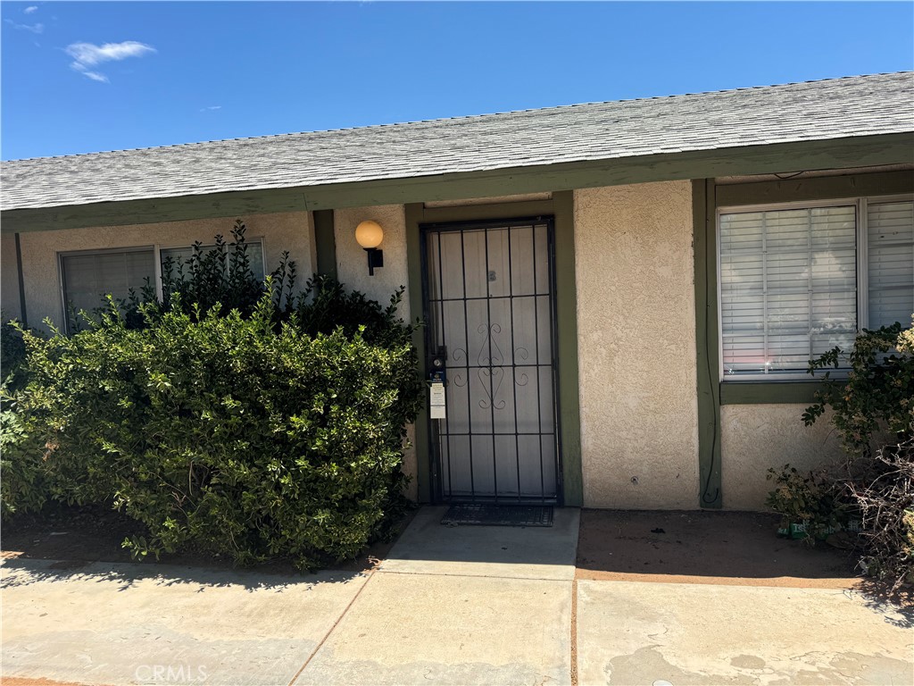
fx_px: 634
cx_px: 457
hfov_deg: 71.6
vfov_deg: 56.8
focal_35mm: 24
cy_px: 343
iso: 80
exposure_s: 1/2833
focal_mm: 6.76
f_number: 1.78
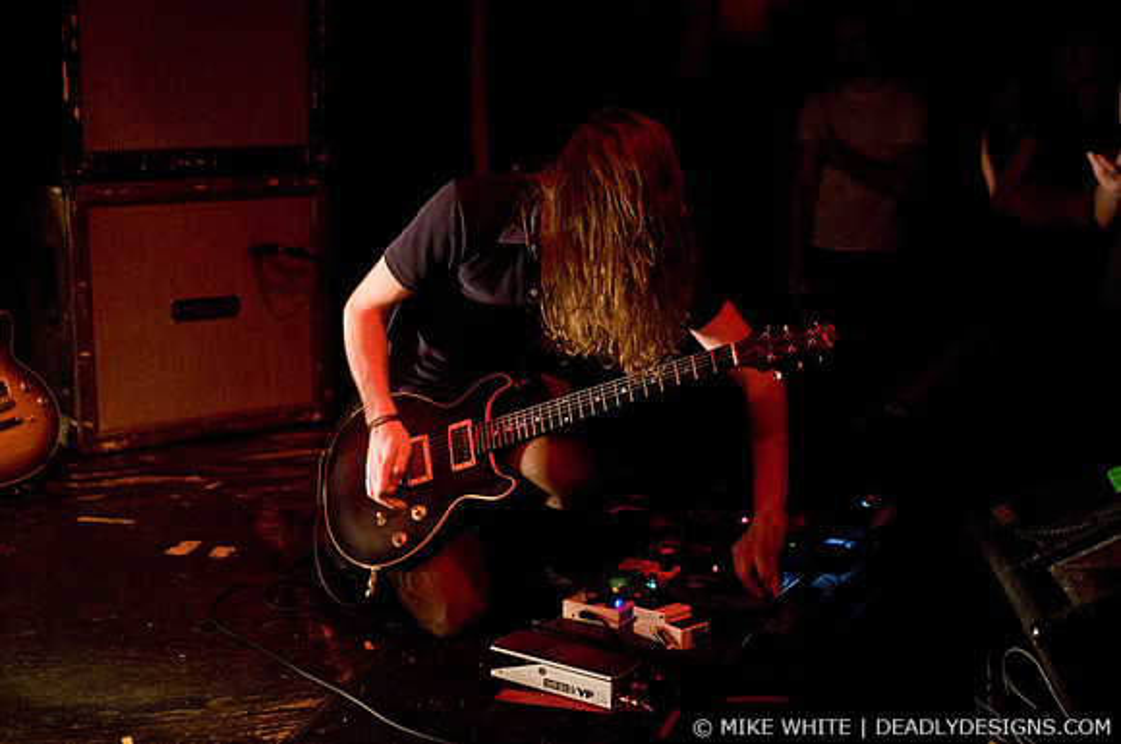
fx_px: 1399
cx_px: 560
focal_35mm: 45
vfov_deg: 29.8
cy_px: 372
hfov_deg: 43.7
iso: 1600
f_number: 1.4
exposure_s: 1/50
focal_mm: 30
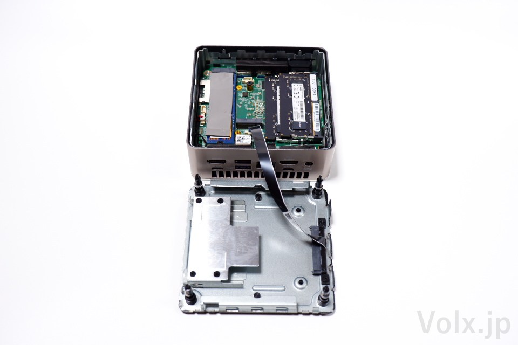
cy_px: 172
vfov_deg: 35.1
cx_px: 259
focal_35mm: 38
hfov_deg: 50.7
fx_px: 547
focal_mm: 25.6
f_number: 4.4
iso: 320
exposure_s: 1/38
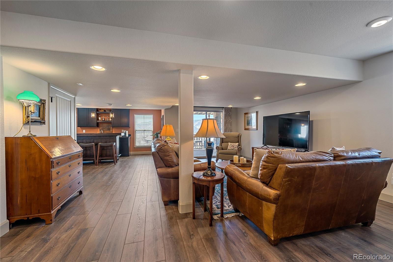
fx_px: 153
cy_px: 131
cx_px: 196
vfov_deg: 81.2
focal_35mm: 14
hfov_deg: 104.3
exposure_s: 1/6
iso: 100
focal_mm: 14
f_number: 7.1
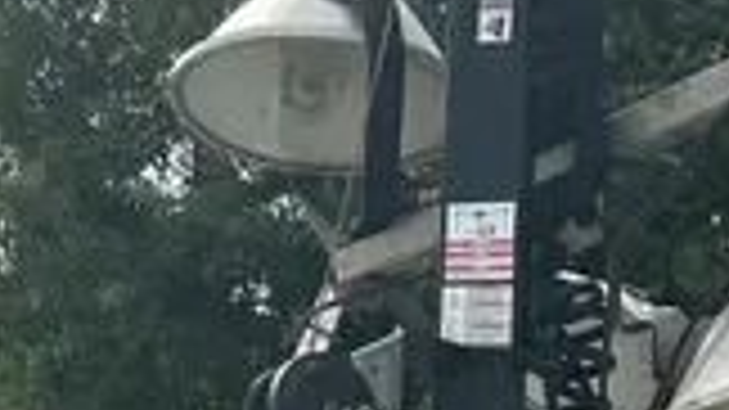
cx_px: 364
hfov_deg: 16.8
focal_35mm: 128
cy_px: 858
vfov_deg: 8.9
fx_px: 2473
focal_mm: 5.7
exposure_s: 1/3257
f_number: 1.5
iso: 50
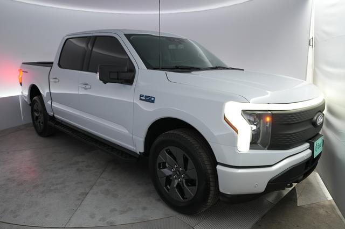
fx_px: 239
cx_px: 172
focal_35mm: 25
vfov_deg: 51.2
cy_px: 114
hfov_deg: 71.5
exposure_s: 1/160
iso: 1600
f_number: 3.5
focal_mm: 25
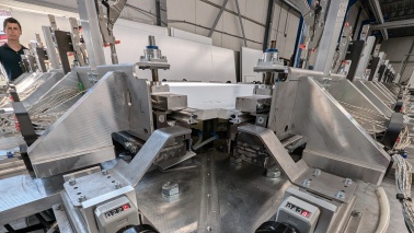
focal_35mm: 15
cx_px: 207
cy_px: 156
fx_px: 165
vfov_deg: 68.6
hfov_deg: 103.0
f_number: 2.2
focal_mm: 1.95
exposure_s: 1/182
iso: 48
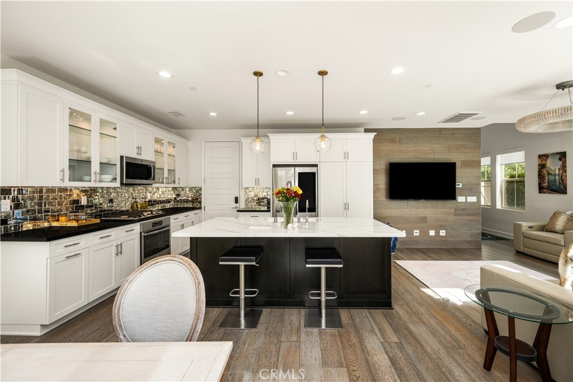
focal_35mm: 14
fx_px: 223
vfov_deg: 81.2
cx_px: 286
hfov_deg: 104.3
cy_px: 191
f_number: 6.3
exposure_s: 1/20
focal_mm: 14
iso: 80
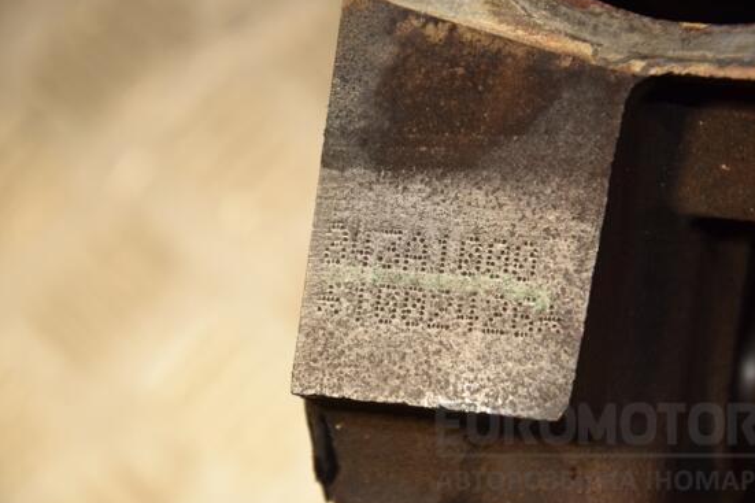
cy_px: 241
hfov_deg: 12.0
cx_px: 410
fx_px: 3596
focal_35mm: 172
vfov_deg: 8.0
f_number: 6.3
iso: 800
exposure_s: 1/200
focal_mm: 105
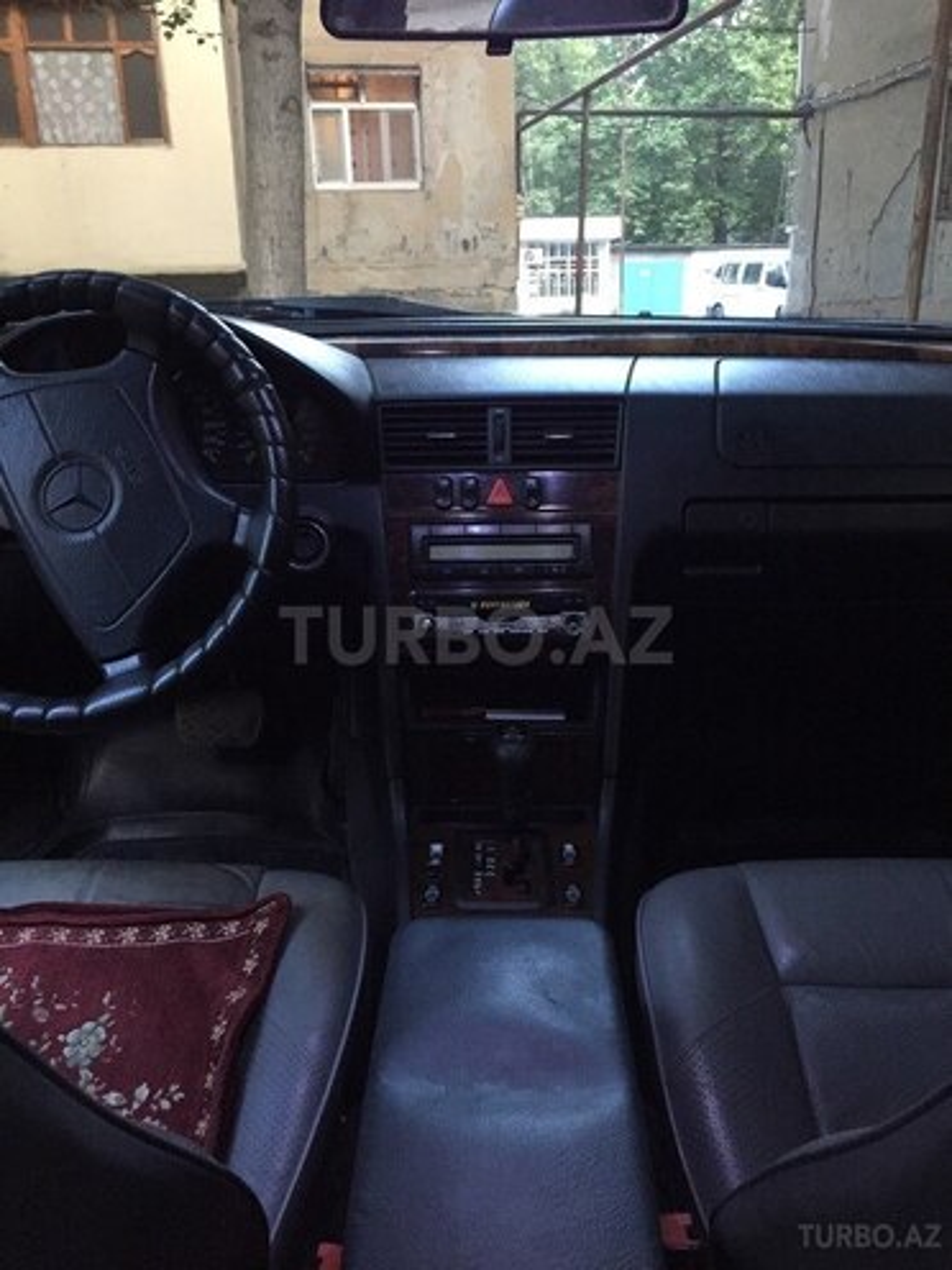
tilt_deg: -16.5
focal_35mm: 29
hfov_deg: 48.2
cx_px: 476
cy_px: 635
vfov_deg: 61.7
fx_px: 1063
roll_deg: +2.0
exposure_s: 1/17
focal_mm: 4.15
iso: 250
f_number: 2.2
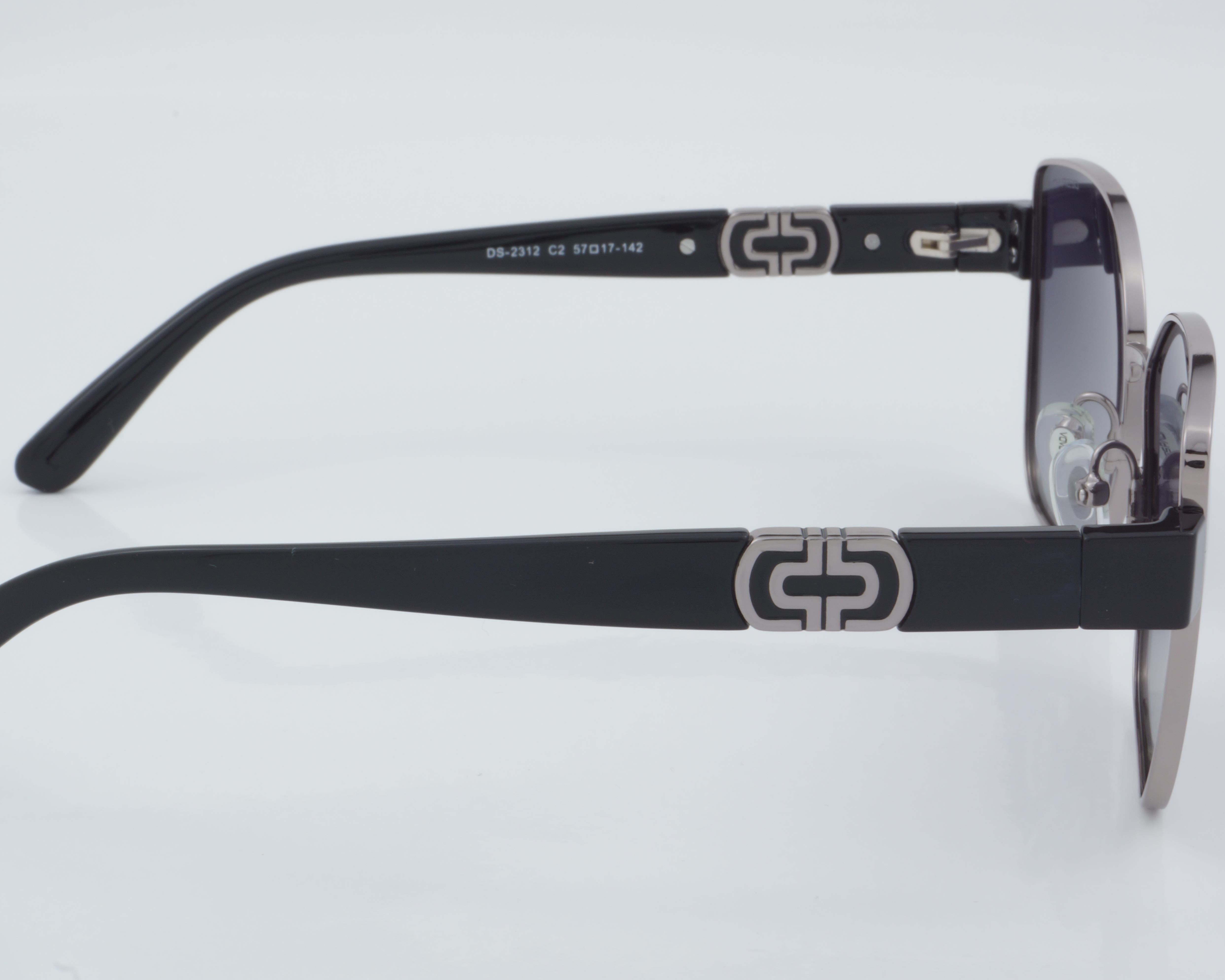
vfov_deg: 20.0
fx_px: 2776
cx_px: 535
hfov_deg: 24.9
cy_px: 492
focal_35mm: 77
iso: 100
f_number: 32
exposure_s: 1/4
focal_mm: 45
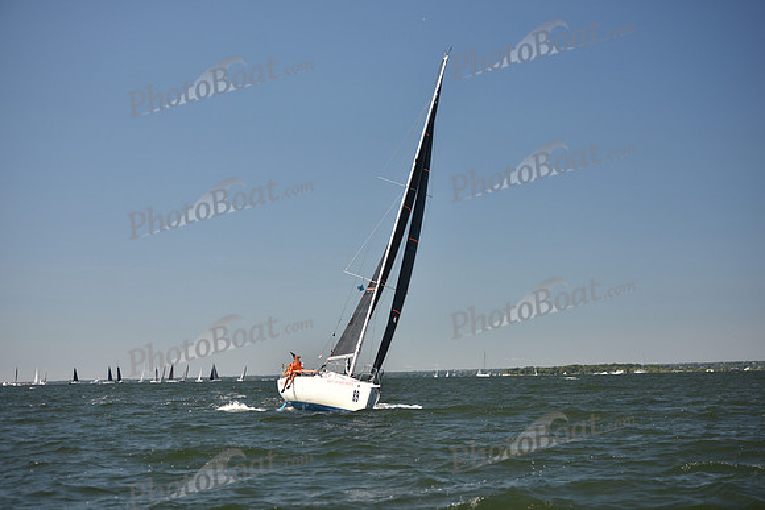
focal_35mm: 70
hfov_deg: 28.8
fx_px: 1488
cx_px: 382
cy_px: 255
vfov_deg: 19.5
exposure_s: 1/1250
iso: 250
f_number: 3.2
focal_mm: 70
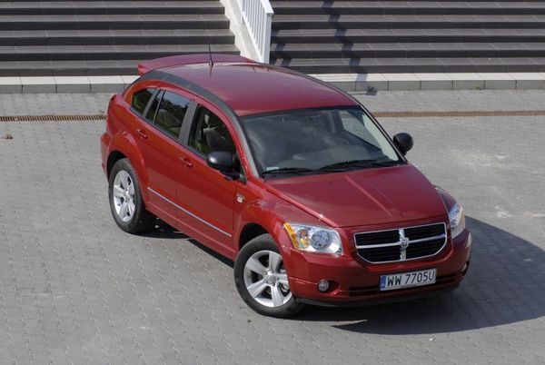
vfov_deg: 10.2
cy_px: 182
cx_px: 272
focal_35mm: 135
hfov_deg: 15.2
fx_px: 2047
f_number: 8
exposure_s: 1/200
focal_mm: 90
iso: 100
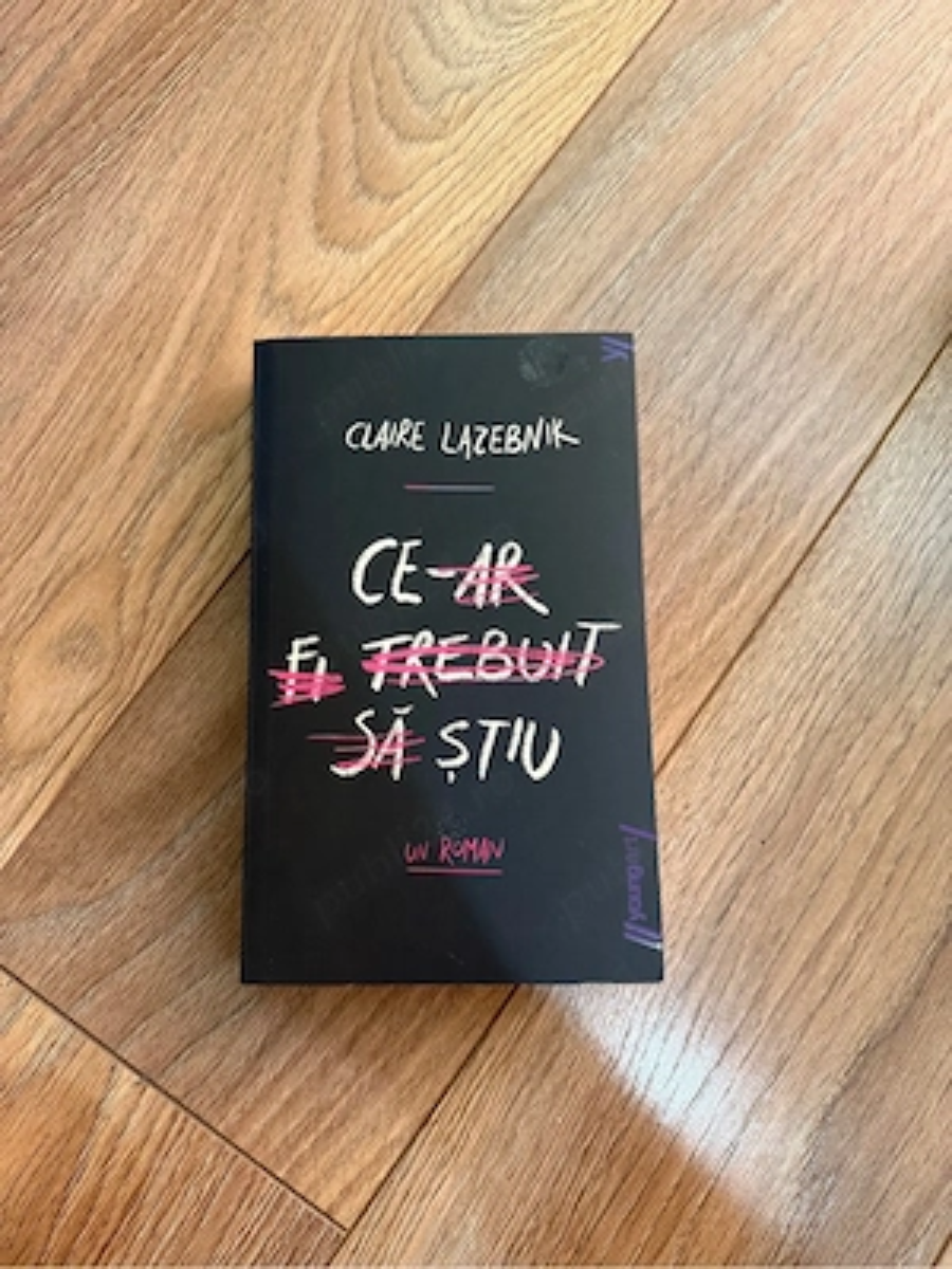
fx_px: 880
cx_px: 476
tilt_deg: -82.6
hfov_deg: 56.8
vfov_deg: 71.6
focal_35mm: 24
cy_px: 634
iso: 320
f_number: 1.78
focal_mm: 6.76
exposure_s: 1/60
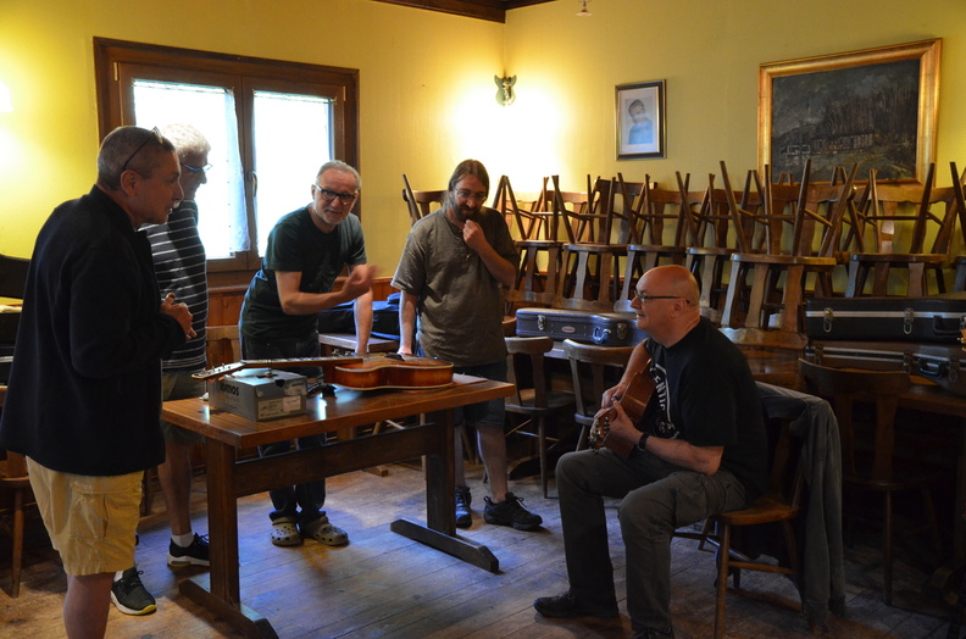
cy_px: 320
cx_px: 483
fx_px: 964
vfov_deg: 36.7
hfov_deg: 53.2
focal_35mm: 36
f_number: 3.8
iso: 2500
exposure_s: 1/30
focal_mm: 24
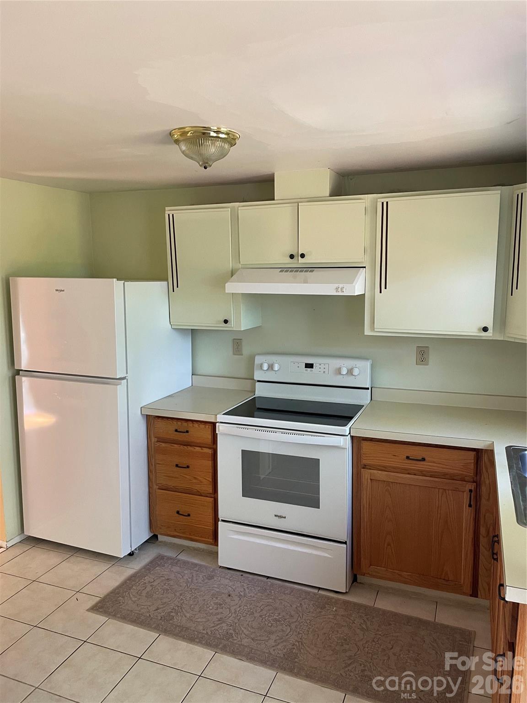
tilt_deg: -5.4
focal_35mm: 26
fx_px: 528
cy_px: 352
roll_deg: +1.0
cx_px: 264
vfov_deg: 67.3
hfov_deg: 53.1
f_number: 1.6
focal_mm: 4.2
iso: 125
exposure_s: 1/63
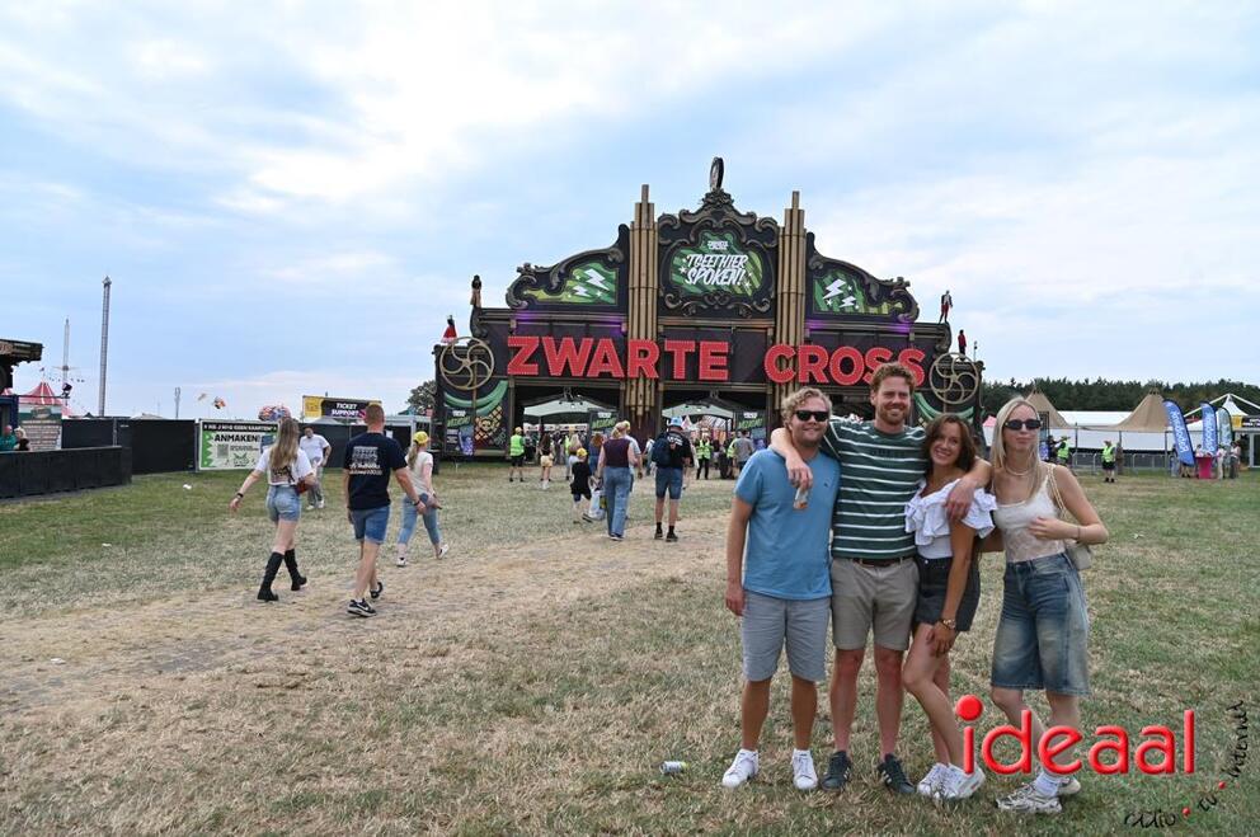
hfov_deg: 73.8
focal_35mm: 24
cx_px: 630
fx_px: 839
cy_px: 418
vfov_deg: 53.0
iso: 125
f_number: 5.6
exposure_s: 1/250
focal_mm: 24
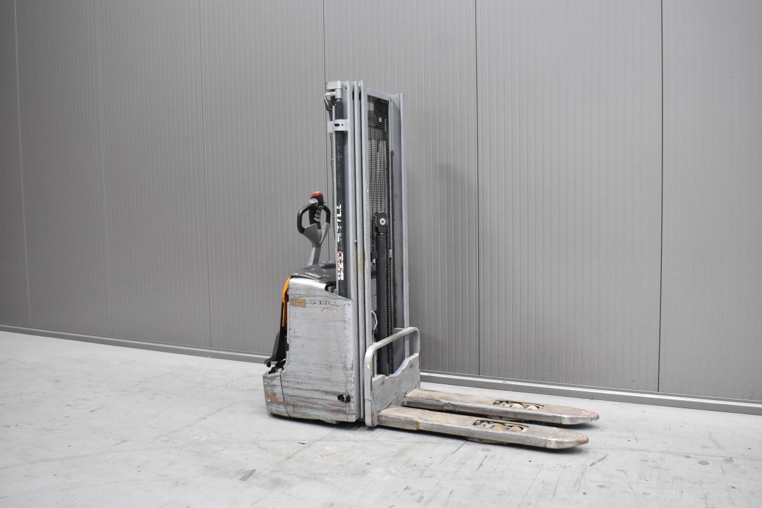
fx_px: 635
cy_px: 254
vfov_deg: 43.6
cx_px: 381
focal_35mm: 30
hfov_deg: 61.9
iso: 1600
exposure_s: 1/40
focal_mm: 20
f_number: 4.5
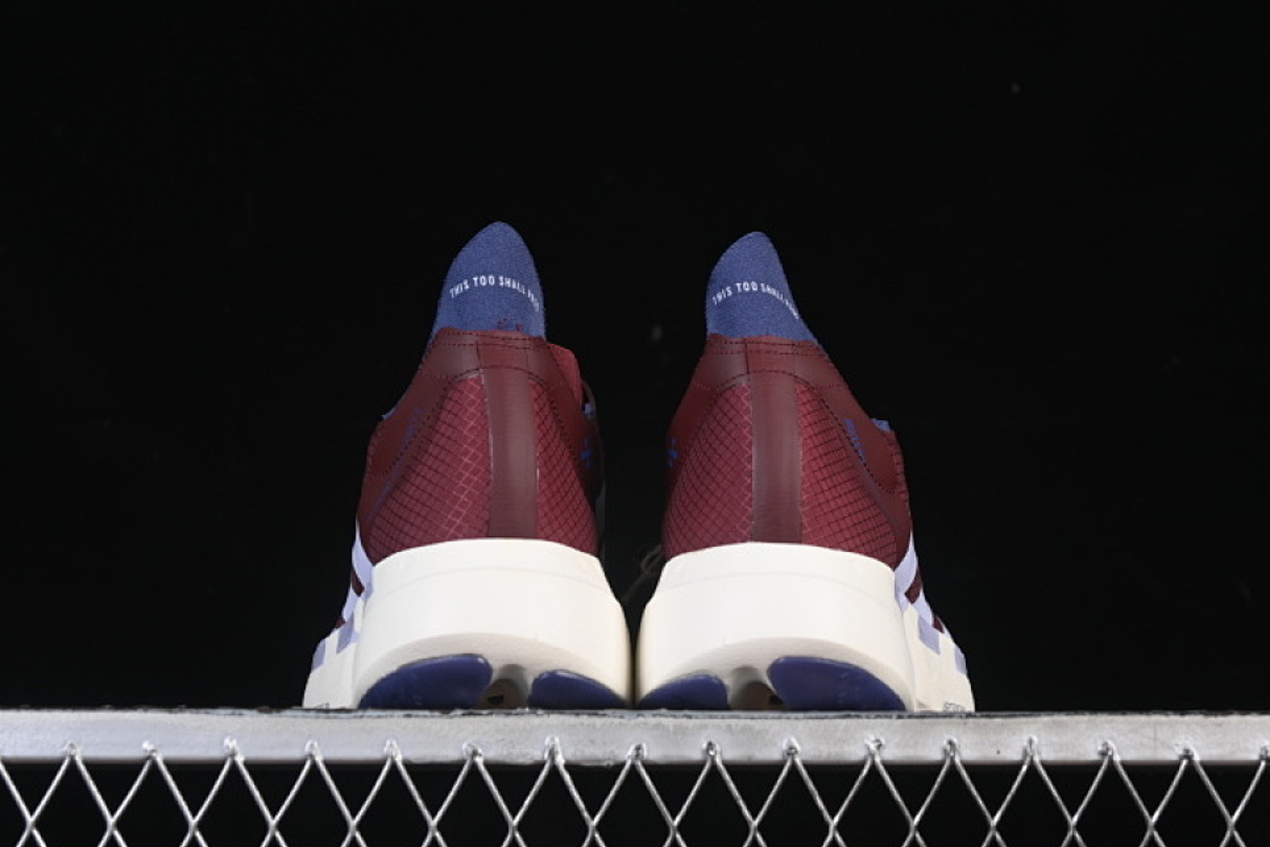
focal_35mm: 84
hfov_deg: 24.2
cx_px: 646
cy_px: 418
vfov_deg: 16.3
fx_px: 2964
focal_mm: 50
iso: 160
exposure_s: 1/60
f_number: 7.1
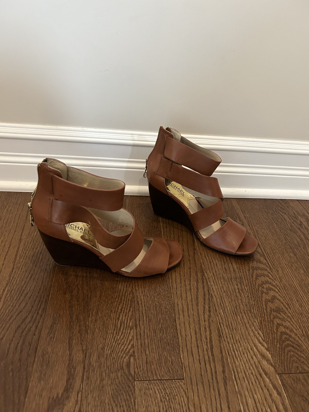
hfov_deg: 53.1
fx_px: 309
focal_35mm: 26
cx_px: 154
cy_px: 206
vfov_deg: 67.3
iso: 500
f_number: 1.5
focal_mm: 5.7
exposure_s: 1/40
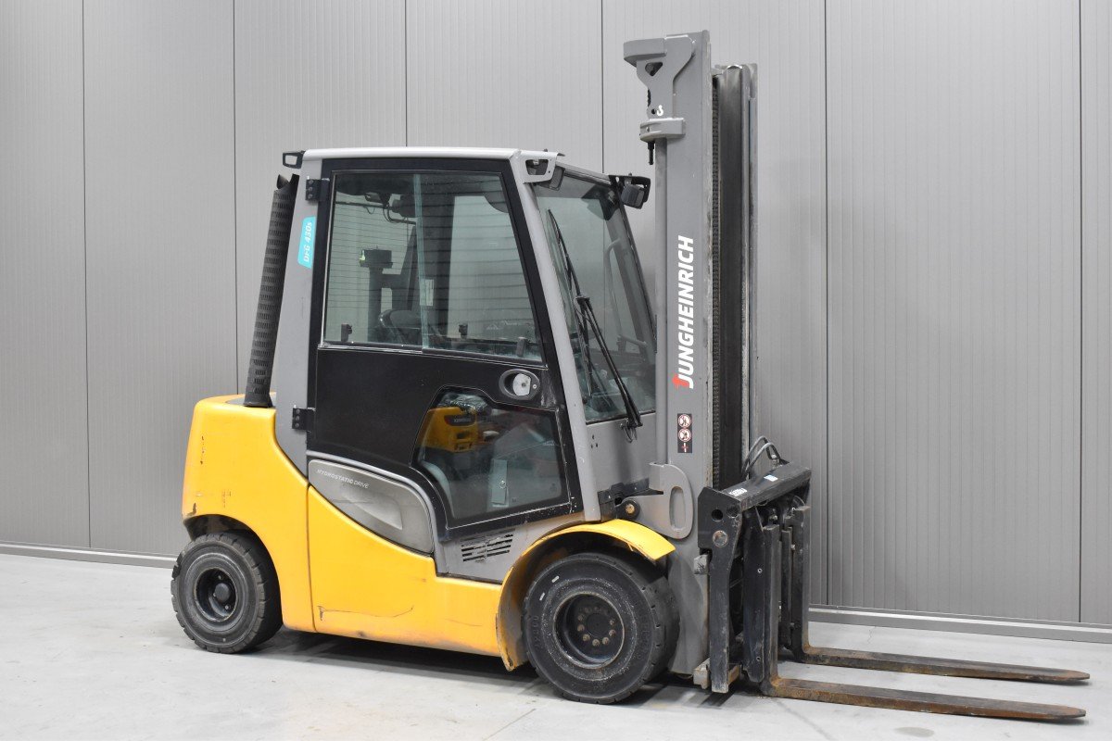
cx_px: 556
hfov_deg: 46.4
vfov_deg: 31.9
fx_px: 1297
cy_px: 370
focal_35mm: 42
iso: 1600
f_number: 5.6
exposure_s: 1/25
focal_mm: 28
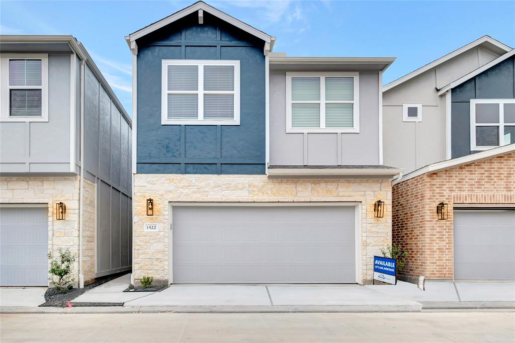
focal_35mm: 24
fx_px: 343
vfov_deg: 53.1
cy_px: 172
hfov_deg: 73.8
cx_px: 258
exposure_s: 1/160
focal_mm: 15.9
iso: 200
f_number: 8
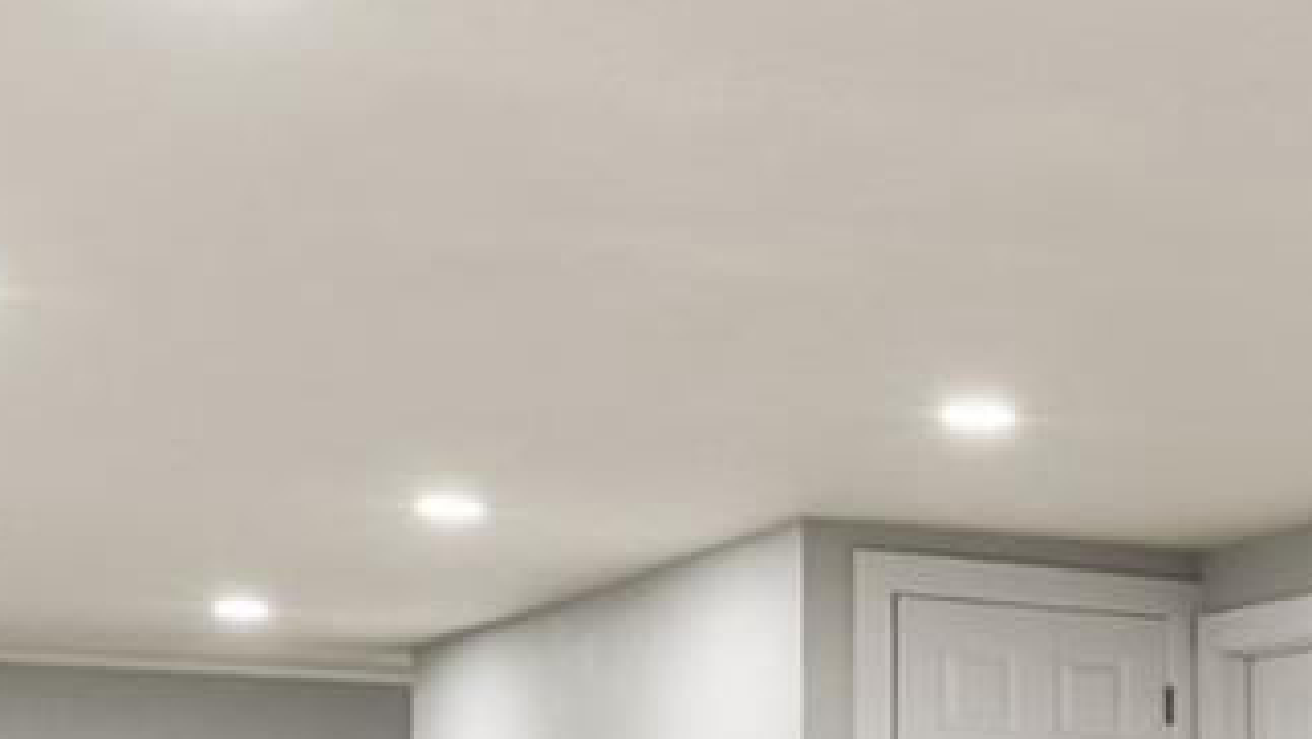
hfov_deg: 21.7
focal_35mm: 83
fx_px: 2889
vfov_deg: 14.0
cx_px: 1925
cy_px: 985
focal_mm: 16
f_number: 8
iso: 200
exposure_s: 1/80
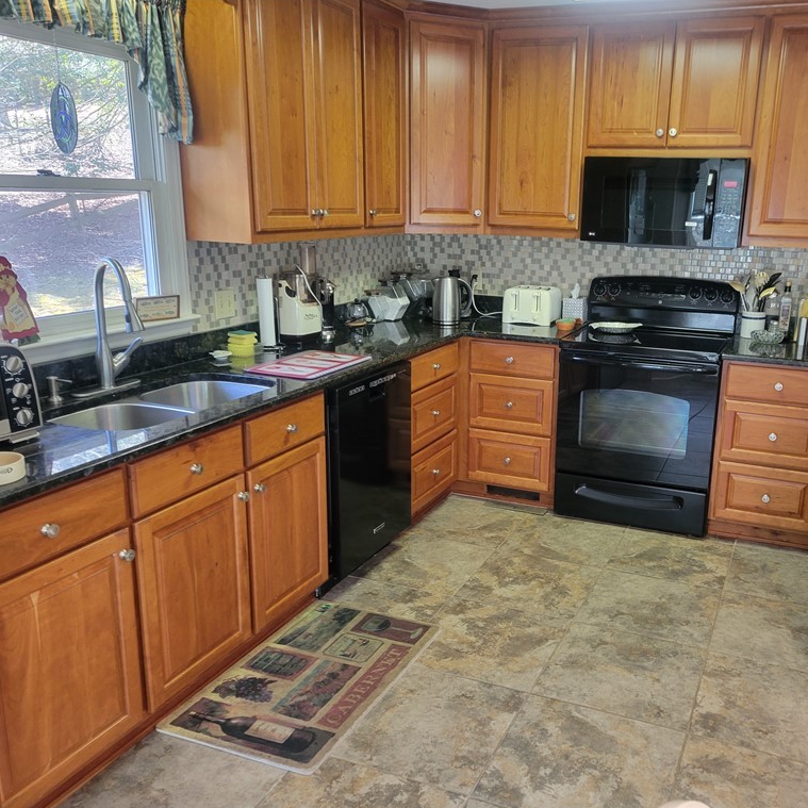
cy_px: 407
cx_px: 495
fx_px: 819
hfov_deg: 52.1
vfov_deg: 52.5
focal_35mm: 31
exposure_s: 1/40
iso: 200
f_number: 1.8
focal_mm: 5.4
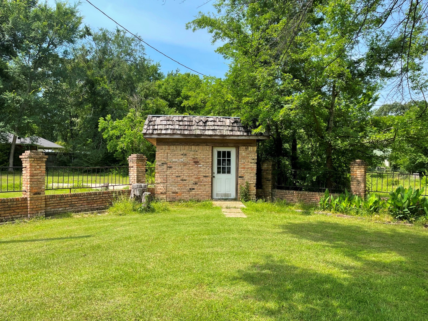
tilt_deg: +0.1
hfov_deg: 67.3
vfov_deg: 53.1
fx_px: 321
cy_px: 160
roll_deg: -1.2
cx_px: 214
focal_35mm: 26
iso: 32
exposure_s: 1/1475
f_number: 1.6
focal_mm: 5.1
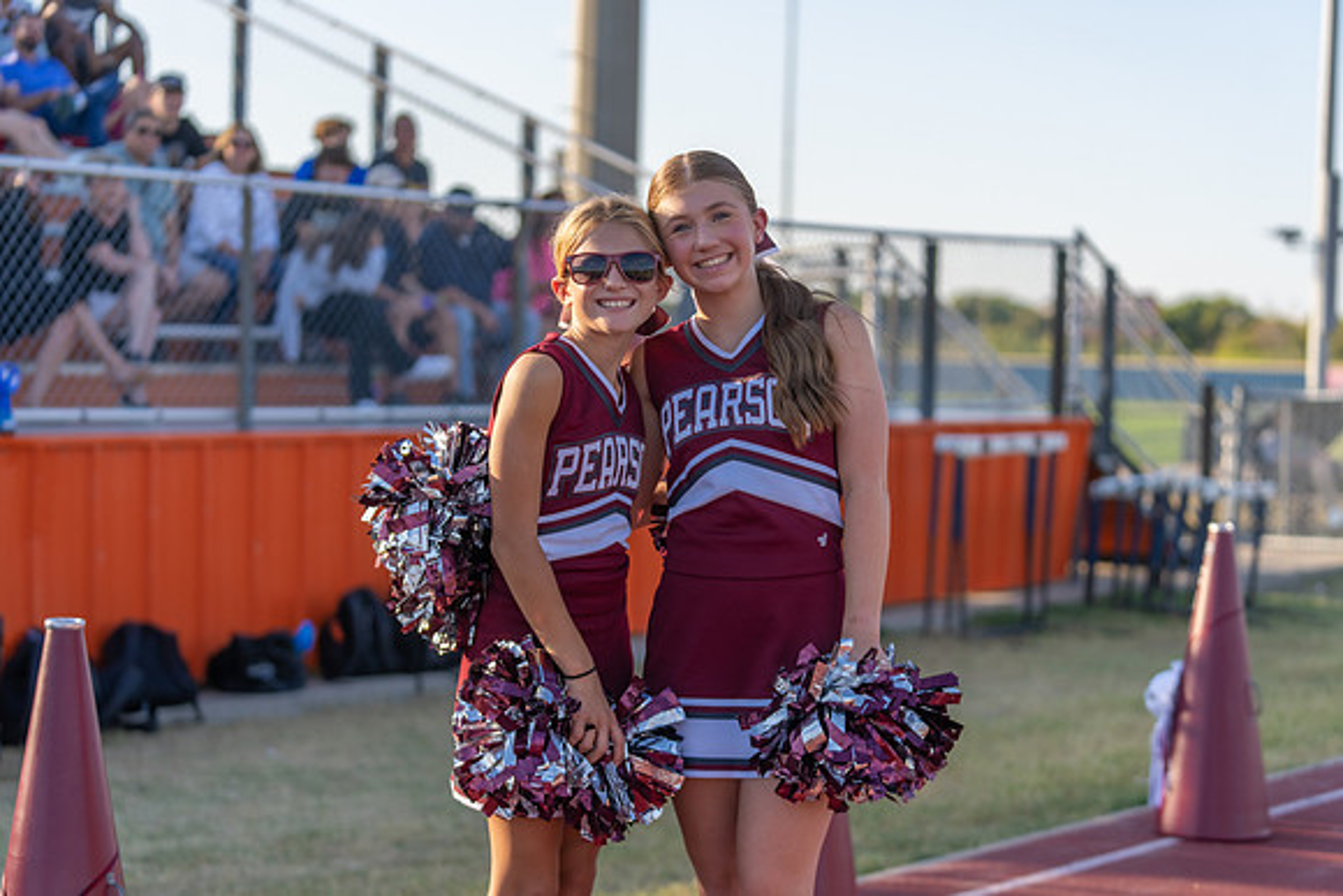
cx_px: 672
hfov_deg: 26.3
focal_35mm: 77
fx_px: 2873
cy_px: 448
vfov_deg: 17.7
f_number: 2.8
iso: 100
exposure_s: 1/1000
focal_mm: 77
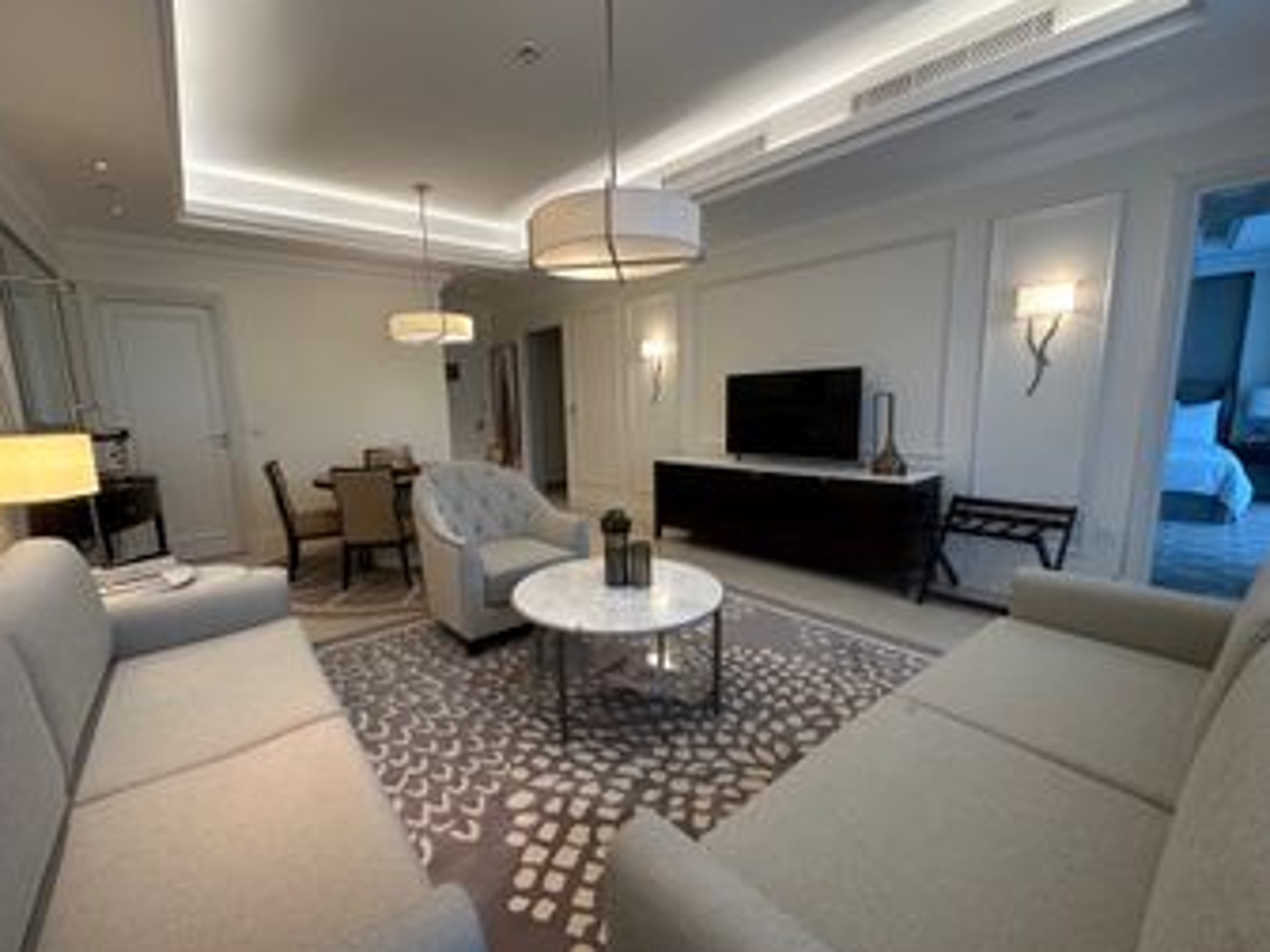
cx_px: 605
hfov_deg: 98.1
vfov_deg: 81.7
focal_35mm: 15
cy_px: 487
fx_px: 550
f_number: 2.2
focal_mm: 2.22
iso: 250
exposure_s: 1/100
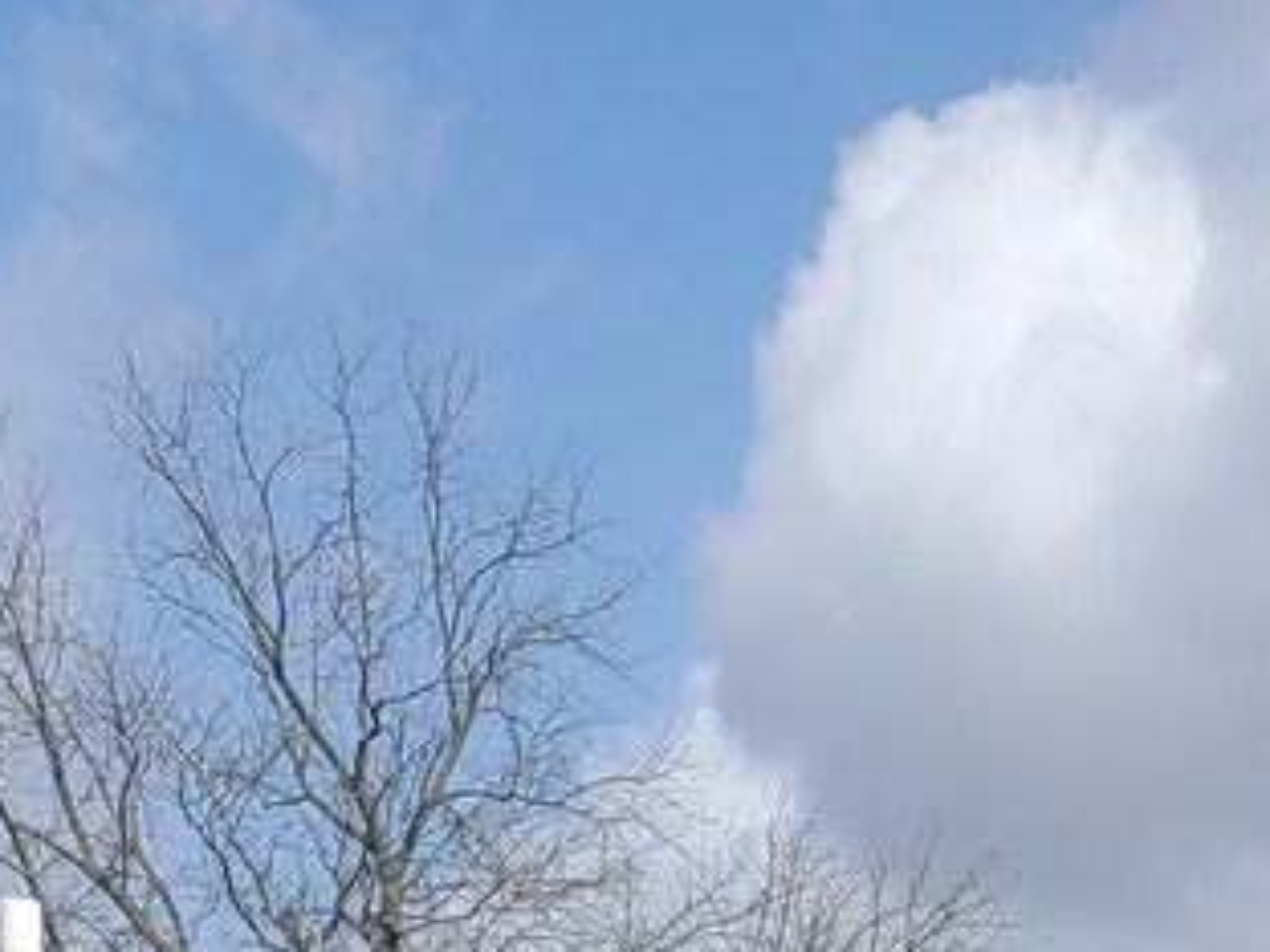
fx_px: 4403
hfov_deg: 14.4
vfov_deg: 11.0
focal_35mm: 120
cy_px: 2059
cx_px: 2292
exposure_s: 1/1824
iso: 50
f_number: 2.4
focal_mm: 4.3
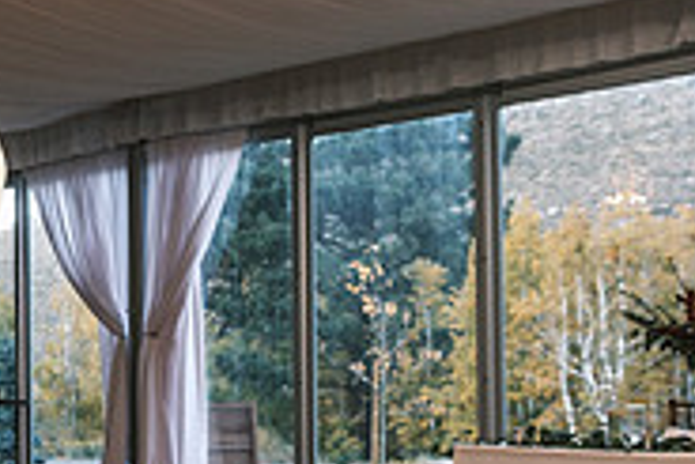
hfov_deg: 21.6
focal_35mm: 85
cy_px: 375
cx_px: -204
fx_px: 1642
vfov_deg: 16.0
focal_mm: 18
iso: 400
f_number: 2.5
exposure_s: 1/250
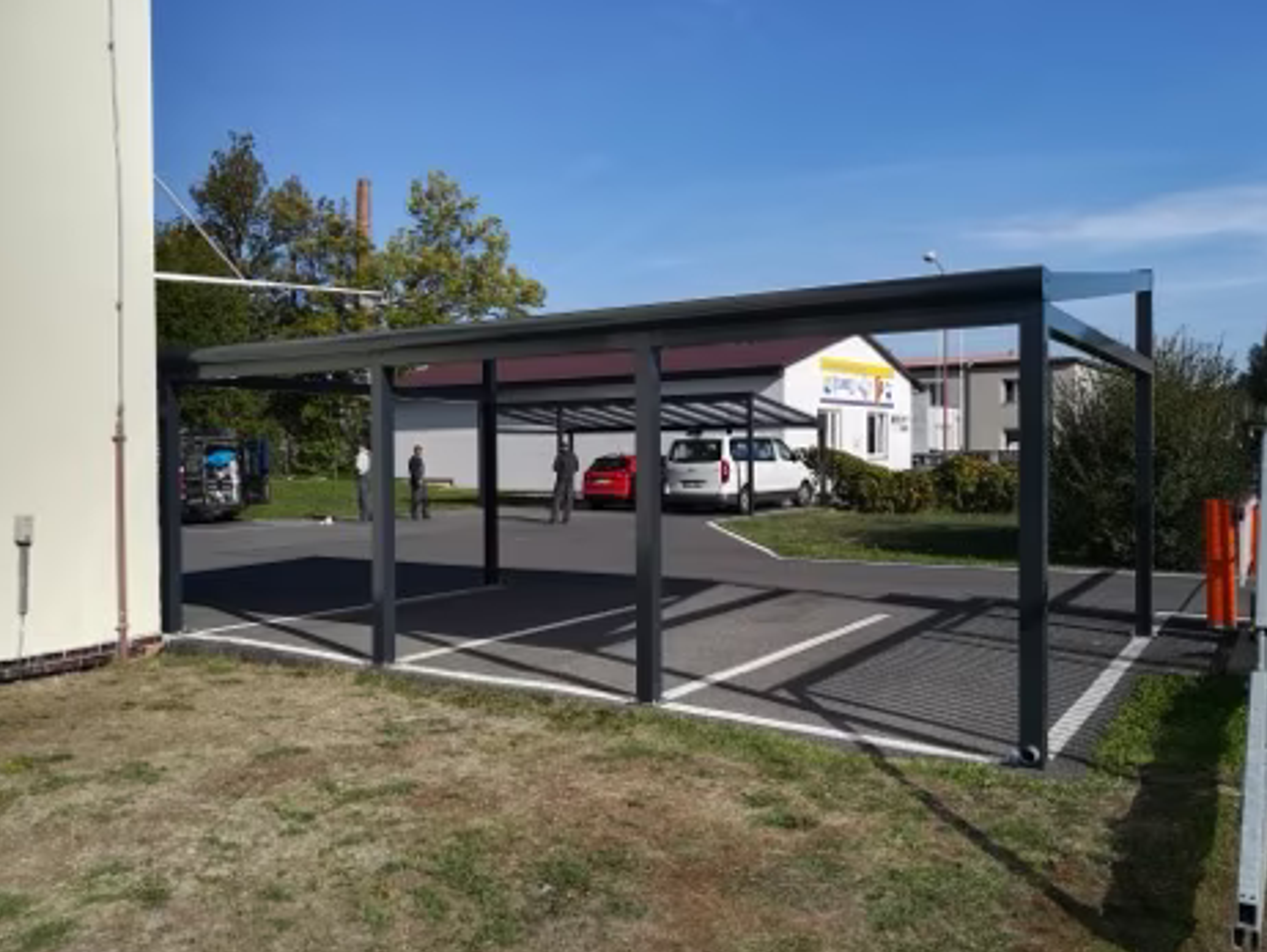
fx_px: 989
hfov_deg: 65.3
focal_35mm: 27
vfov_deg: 51.4
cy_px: 466
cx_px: 647
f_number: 2.2
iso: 50
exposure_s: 1/1261
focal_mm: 3.83
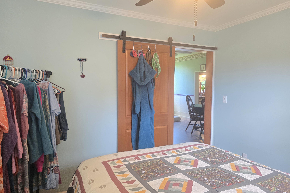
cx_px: 145
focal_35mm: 24
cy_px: 100
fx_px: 193
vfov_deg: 53.1
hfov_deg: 73.7
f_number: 1.7
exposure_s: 1/120
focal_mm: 6.3
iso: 500
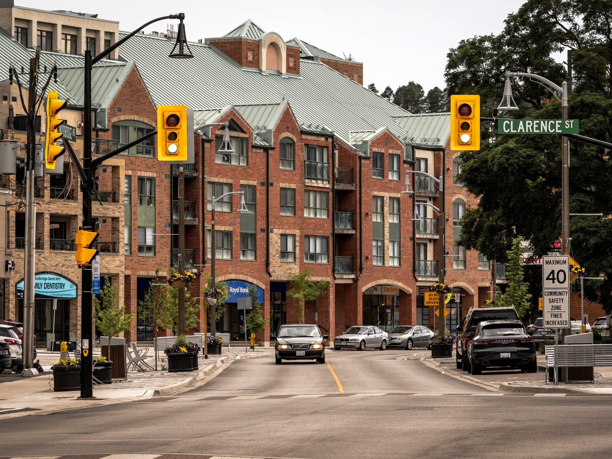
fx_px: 3023
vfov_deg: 8.7
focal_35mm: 171
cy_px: 230
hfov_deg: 11.6
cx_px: 336
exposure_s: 1/250
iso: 100
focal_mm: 105
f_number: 8
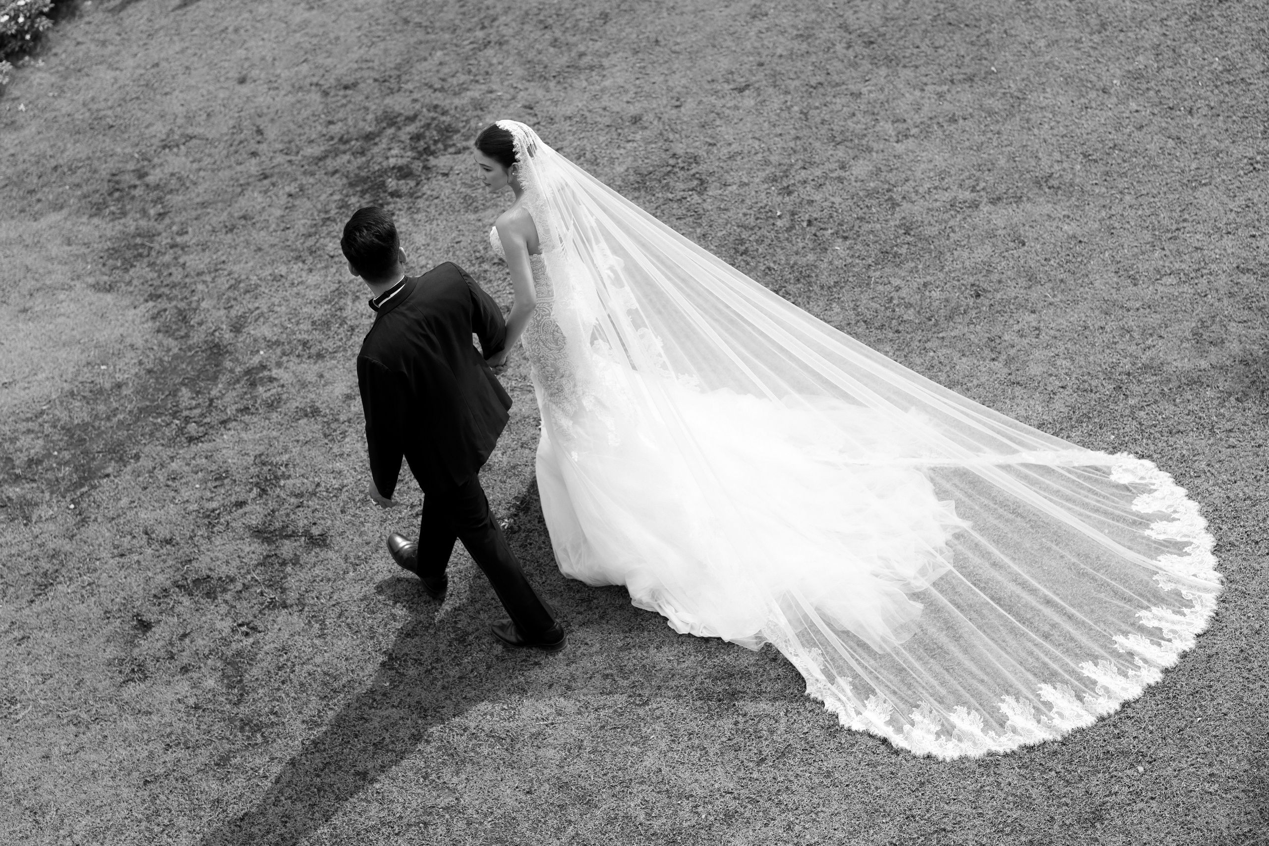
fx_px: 2996
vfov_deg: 16.1
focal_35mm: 85
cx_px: 634
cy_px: 423
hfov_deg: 23.9
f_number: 2.5
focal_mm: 85
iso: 100
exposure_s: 1/800
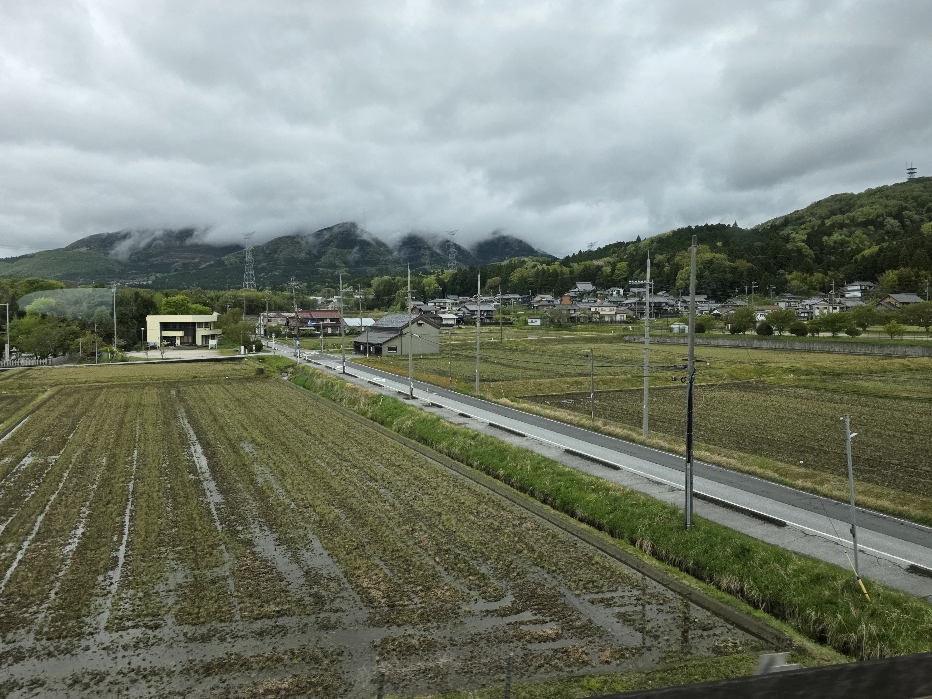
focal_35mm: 26
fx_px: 700
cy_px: 347
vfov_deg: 53.1
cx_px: 511
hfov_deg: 67.1
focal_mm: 6.3
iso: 80
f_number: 1.7
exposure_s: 1/3409
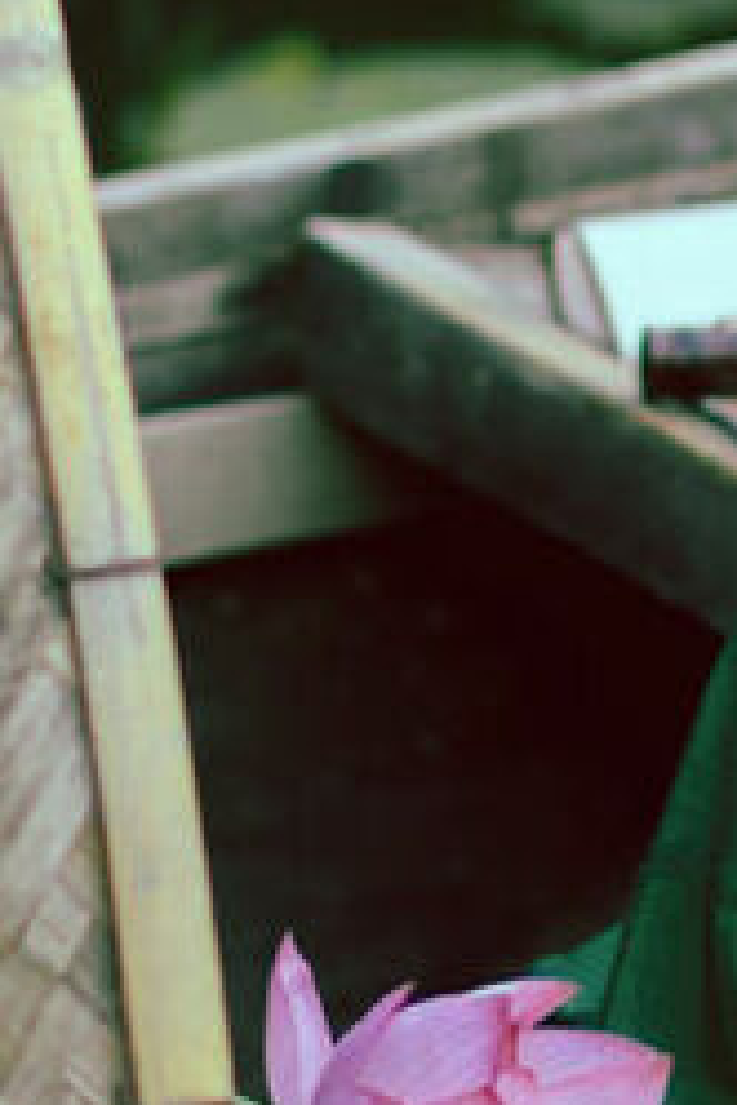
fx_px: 16520
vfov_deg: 3.8
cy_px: -521
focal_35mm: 538
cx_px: 1194
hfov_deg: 2.5
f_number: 1.8
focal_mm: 85
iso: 100
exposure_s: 1/1000
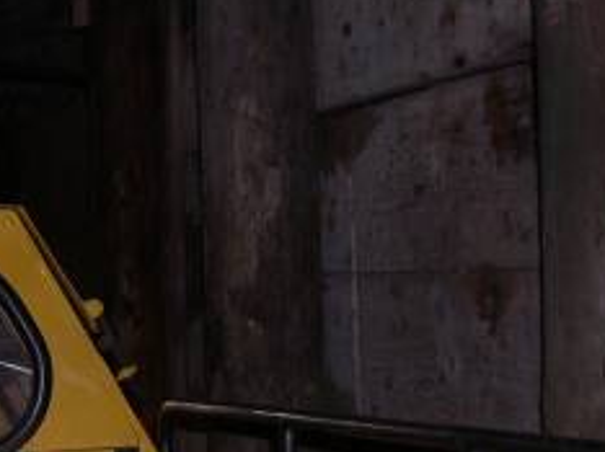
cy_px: 305
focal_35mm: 130
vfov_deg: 11.4
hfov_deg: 14.5
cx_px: -186
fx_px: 2270
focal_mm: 8
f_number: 2.8
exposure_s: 1/60
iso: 100
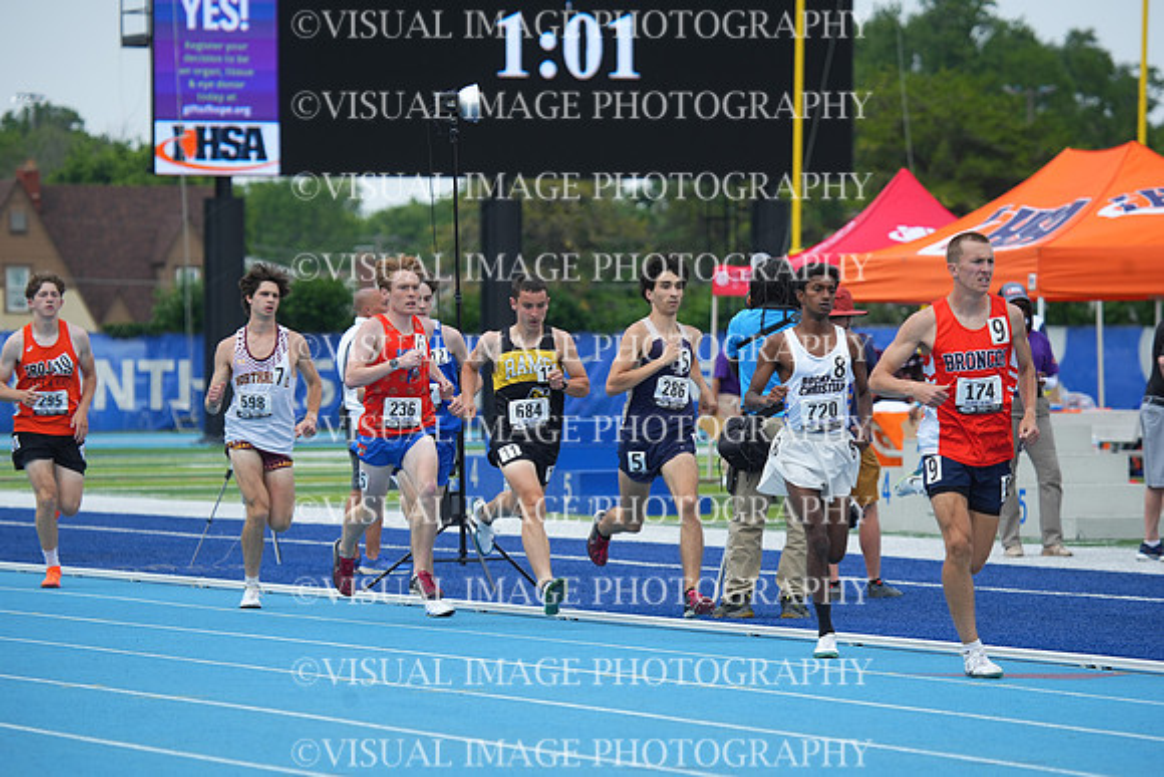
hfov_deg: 9.4
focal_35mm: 220
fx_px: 7115
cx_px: 582
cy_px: 388
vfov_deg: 6.2
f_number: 5.6
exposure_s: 1/1600
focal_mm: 220
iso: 400
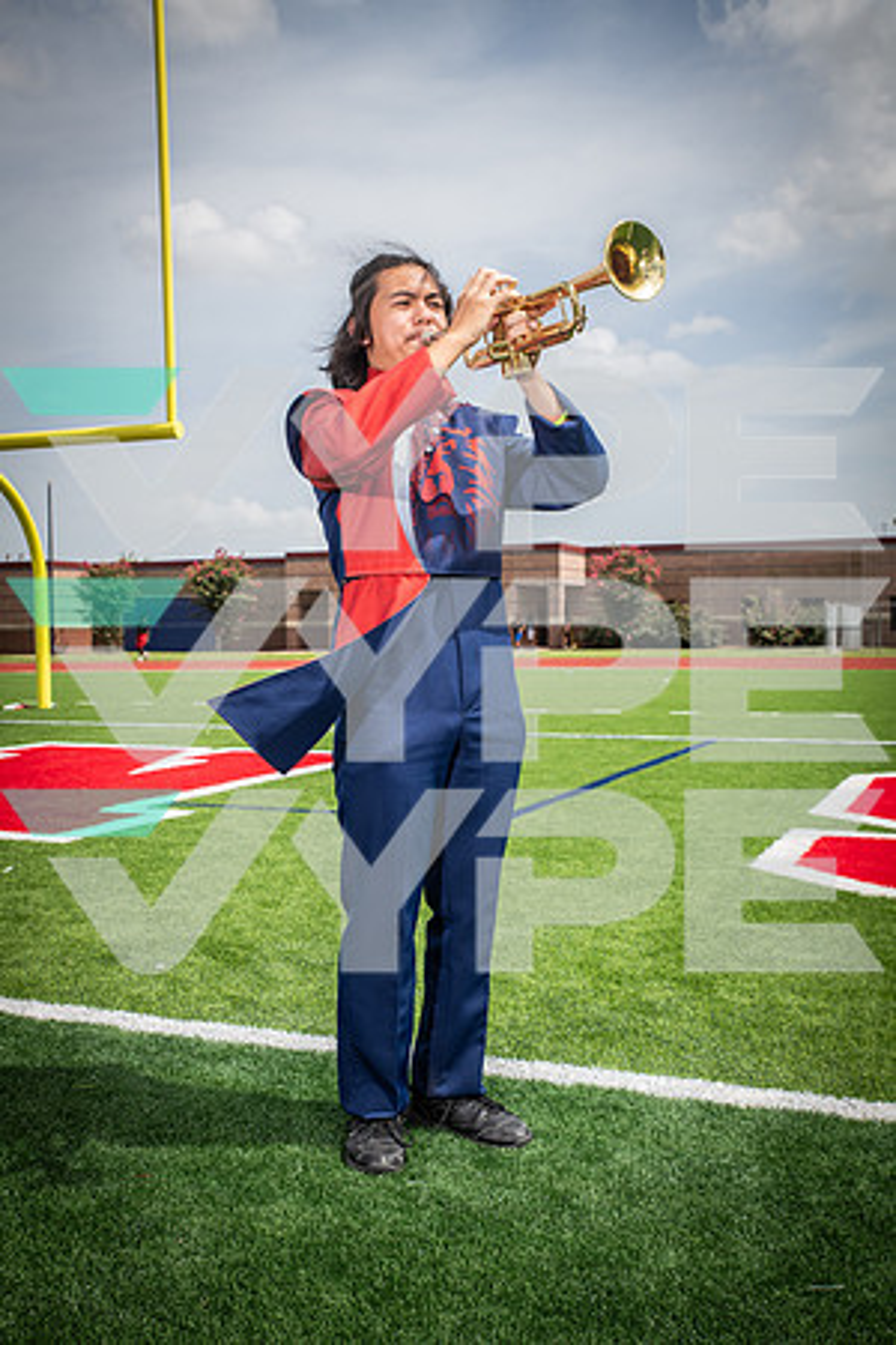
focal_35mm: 38
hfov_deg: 35.1
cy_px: 672
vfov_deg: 50.7
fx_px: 1419
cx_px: 448
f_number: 7.1
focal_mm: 38
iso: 125
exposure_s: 1/400
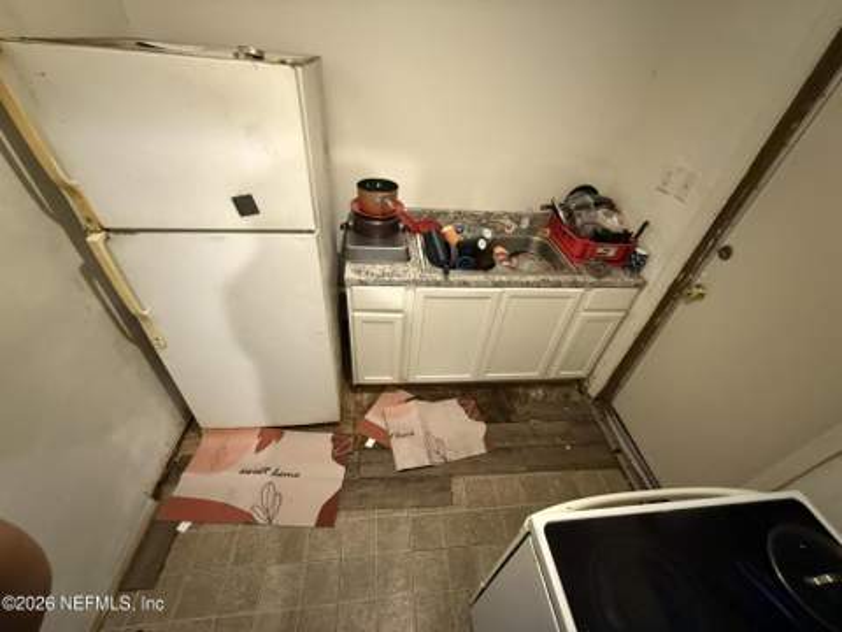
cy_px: 316
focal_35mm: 14
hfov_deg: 102.1
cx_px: 421
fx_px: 341
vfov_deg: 85.7
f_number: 2.2
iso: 1250
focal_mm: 2.22
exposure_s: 1/40
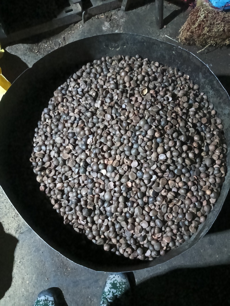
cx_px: 115
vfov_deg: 65.3
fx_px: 239
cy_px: 153
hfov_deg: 51.3
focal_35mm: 27
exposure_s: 1/17.1
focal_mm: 3.61
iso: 4000
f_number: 1.8
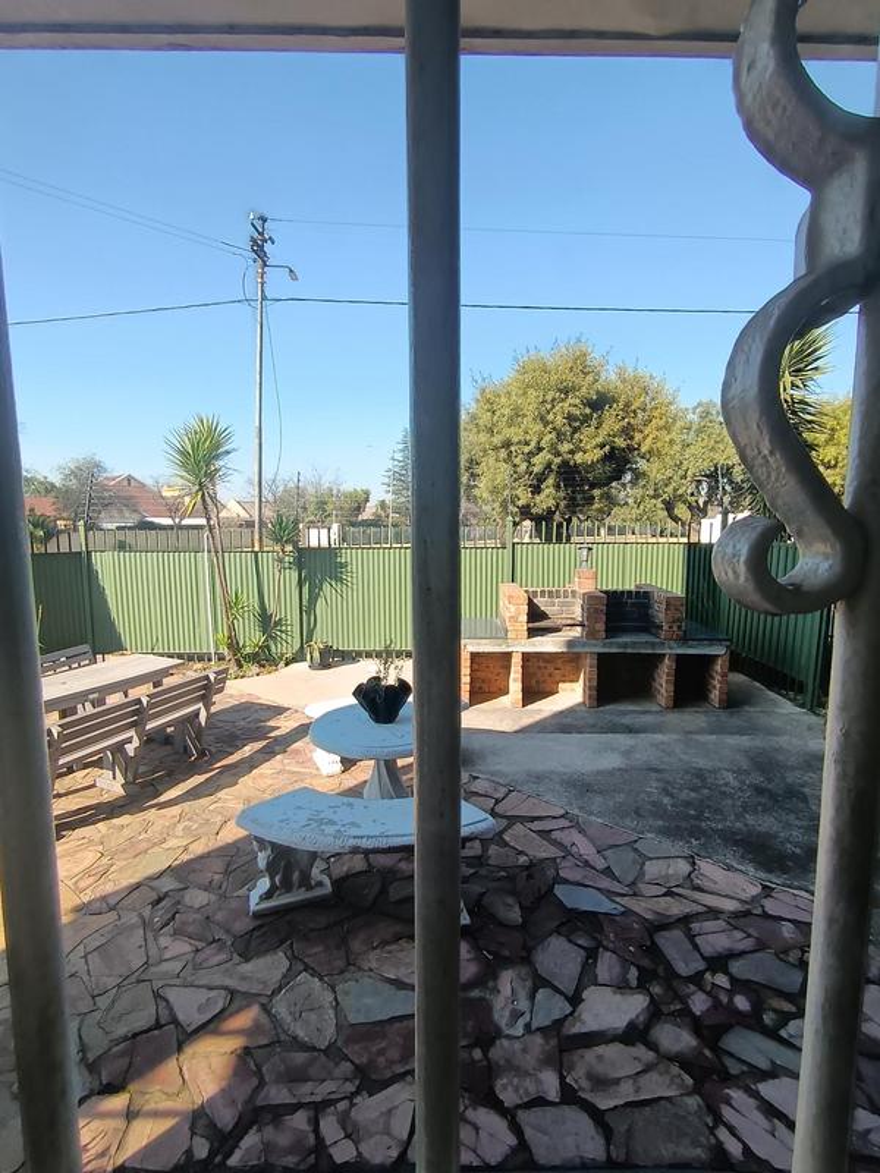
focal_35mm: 17
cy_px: 586
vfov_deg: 91.0
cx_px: 440
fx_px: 576
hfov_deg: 74.7
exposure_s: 1/351
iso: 100
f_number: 2.2
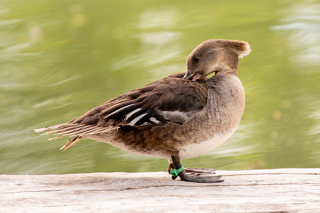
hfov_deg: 3.4
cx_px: 192
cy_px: 95
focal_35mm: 598
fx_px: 5315
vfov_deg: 2.3
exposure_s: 1/800
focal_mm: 400
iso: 2000
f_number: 5.6
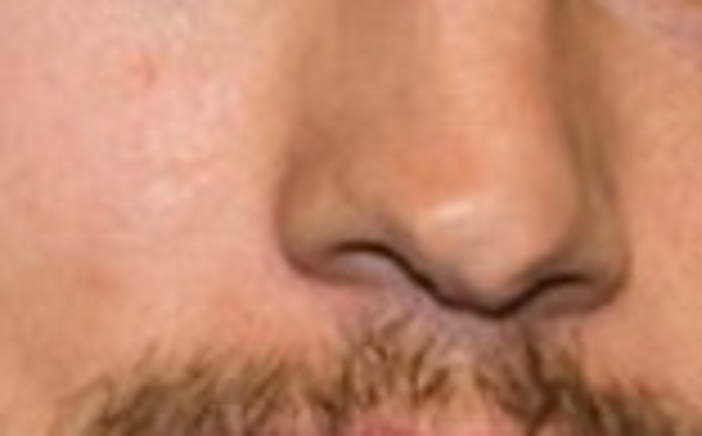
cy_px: 90
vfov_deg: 4.8
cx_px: 225
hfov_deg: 7.6
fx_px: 5254
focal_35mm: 275
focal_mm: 70
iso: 640
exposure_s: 1/160
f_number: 9
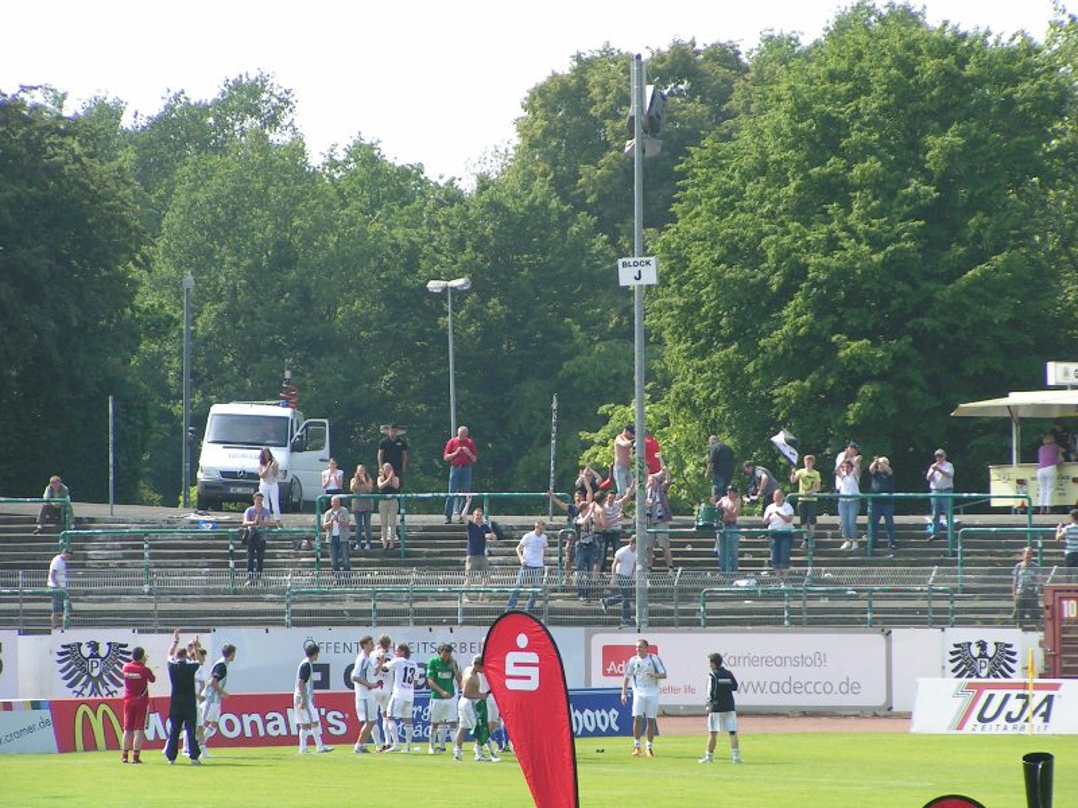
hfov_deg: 7.6
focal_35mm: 259
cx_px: 539
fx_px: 8066
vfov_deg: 5.7
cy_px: 404
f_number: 4.5
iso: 50
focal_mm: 39.6
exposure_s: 1/400
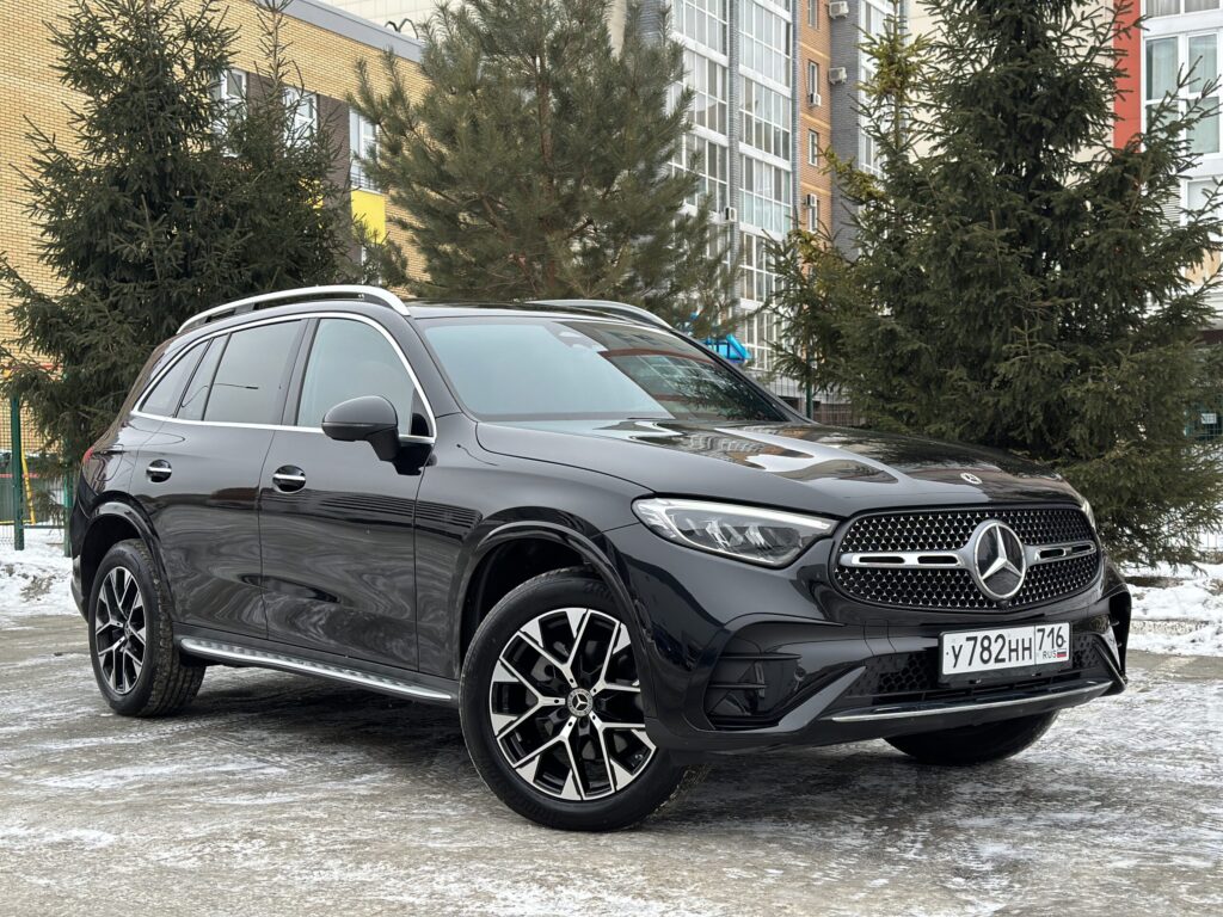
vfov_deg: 30.3
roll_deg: +0.6
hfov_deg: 39.7
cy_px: 458
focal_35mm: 48
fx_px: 1696
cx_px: 612
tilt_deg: -0.2
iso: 100
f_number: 1.78
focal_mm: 6.86
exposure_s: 1/203
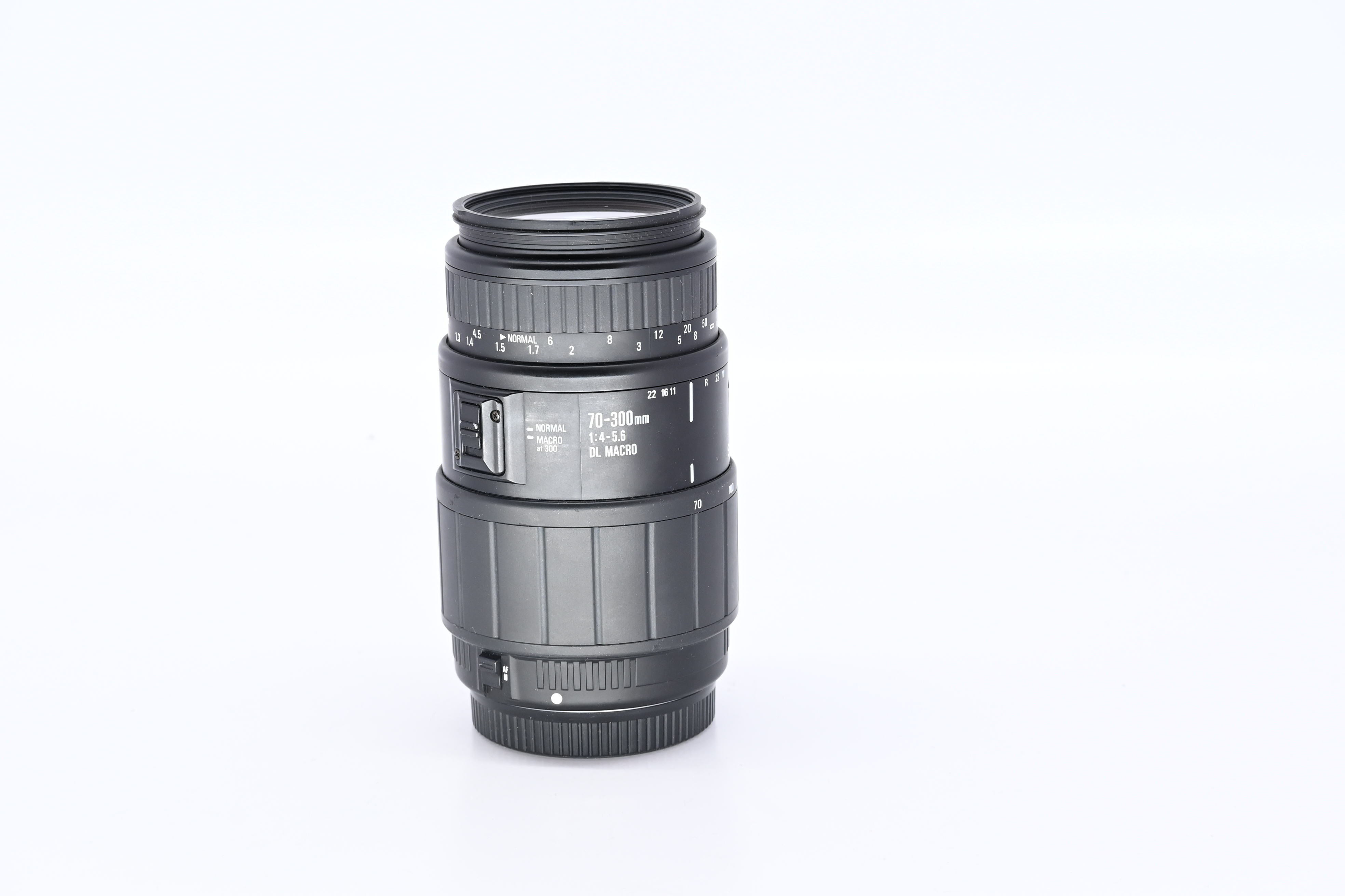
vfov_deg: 18.2
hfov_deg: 27.0
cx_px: 672
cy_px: 448
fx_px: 2802
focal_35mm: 75
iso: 500
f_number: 9
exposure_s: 1/80
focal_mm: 50
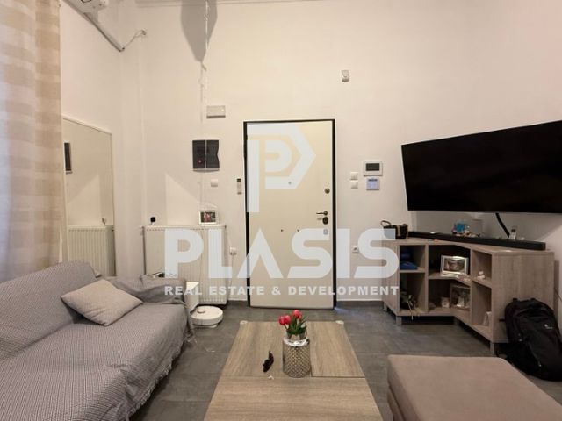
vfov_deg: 85.7
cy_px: 210
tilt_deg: -2.2
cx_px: 281
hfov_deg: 102.1
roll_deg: +0.6
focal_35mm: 14
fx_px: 227
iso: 320
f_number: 2.2
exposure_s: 1/50
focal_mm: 2.22
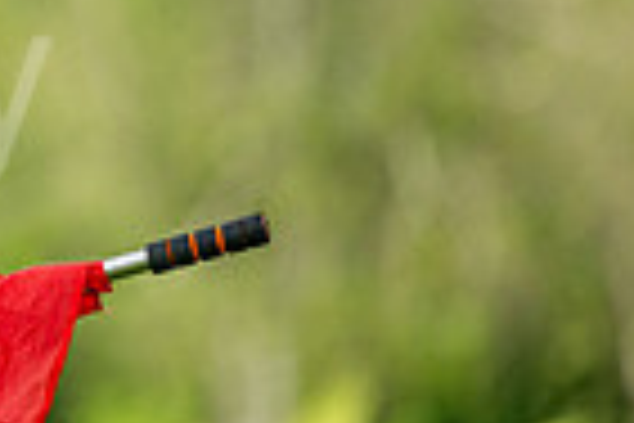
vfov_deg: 1.1
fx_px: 21730
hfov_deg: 1.7
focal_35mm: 1234
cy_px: -137
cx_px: -522
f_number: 4
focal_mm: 300
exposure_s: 1/2000
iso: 500
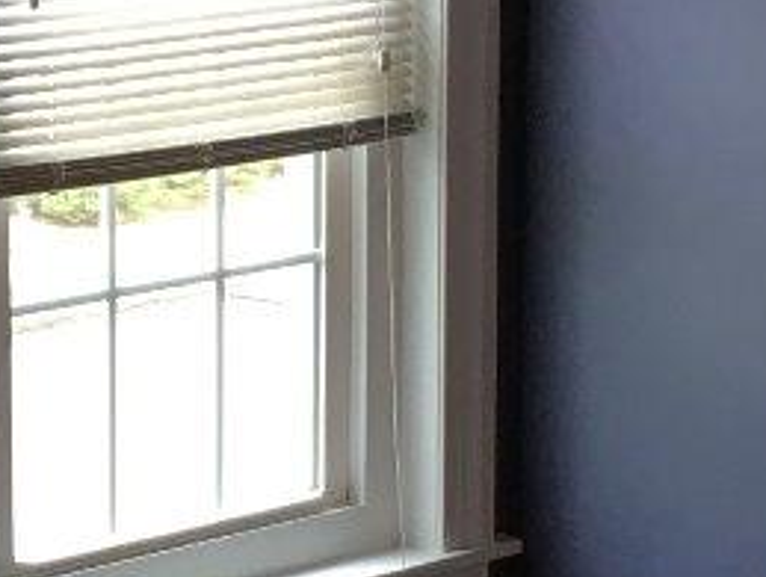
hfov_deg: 12.0
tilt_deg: -12.0
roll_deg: +1.3
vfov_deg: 9.2
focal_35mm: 161
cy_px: 402
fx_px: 3568
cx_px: -183
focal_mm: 4.15
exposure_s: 1/30
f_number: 2.2
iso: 25
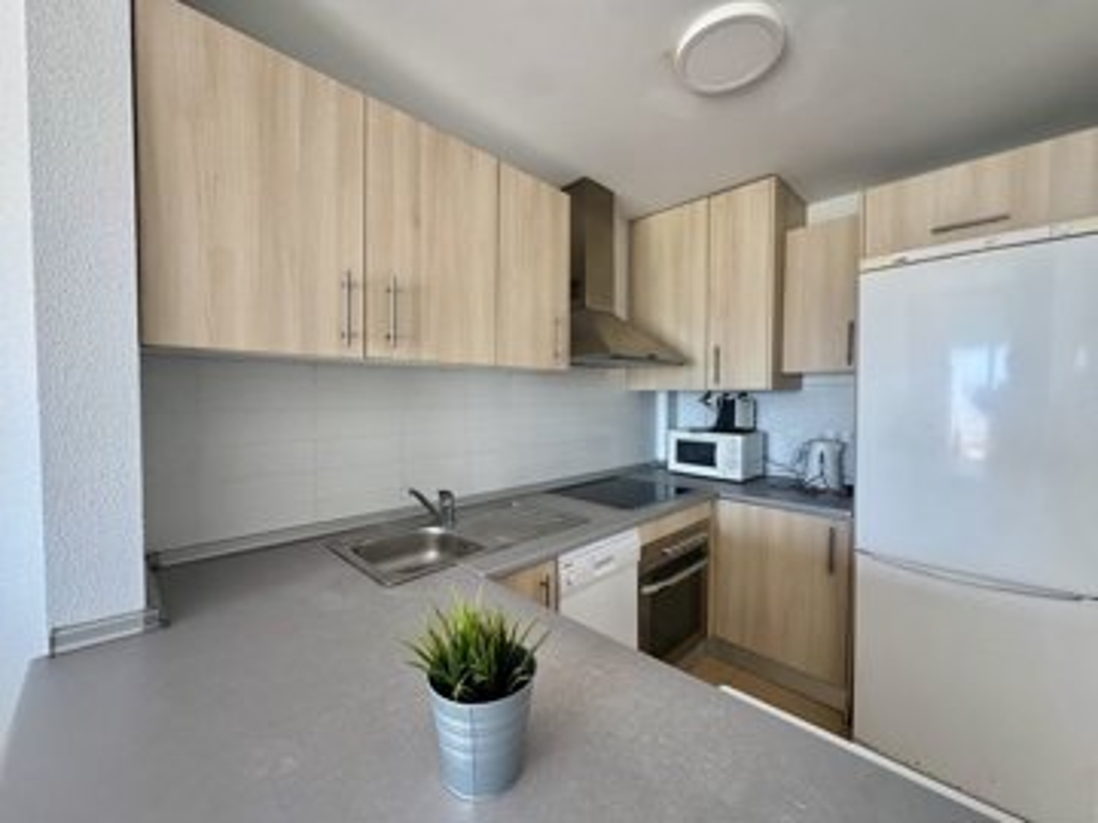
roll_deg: +0.3
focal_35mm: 14
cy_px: 412
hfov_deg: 102.1
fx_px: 444
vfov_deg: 85.7
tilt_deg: -2.0
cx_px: 549
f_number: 2.2
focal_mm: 2.22
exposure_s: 1/100
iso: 160
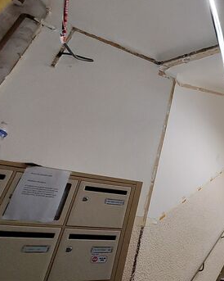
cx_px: 235
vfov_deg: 72.6
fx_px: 191
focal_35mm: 23
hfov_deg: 47.7
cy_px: 146
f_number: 2.2
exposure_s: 1/50
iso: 250
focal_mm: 1.74
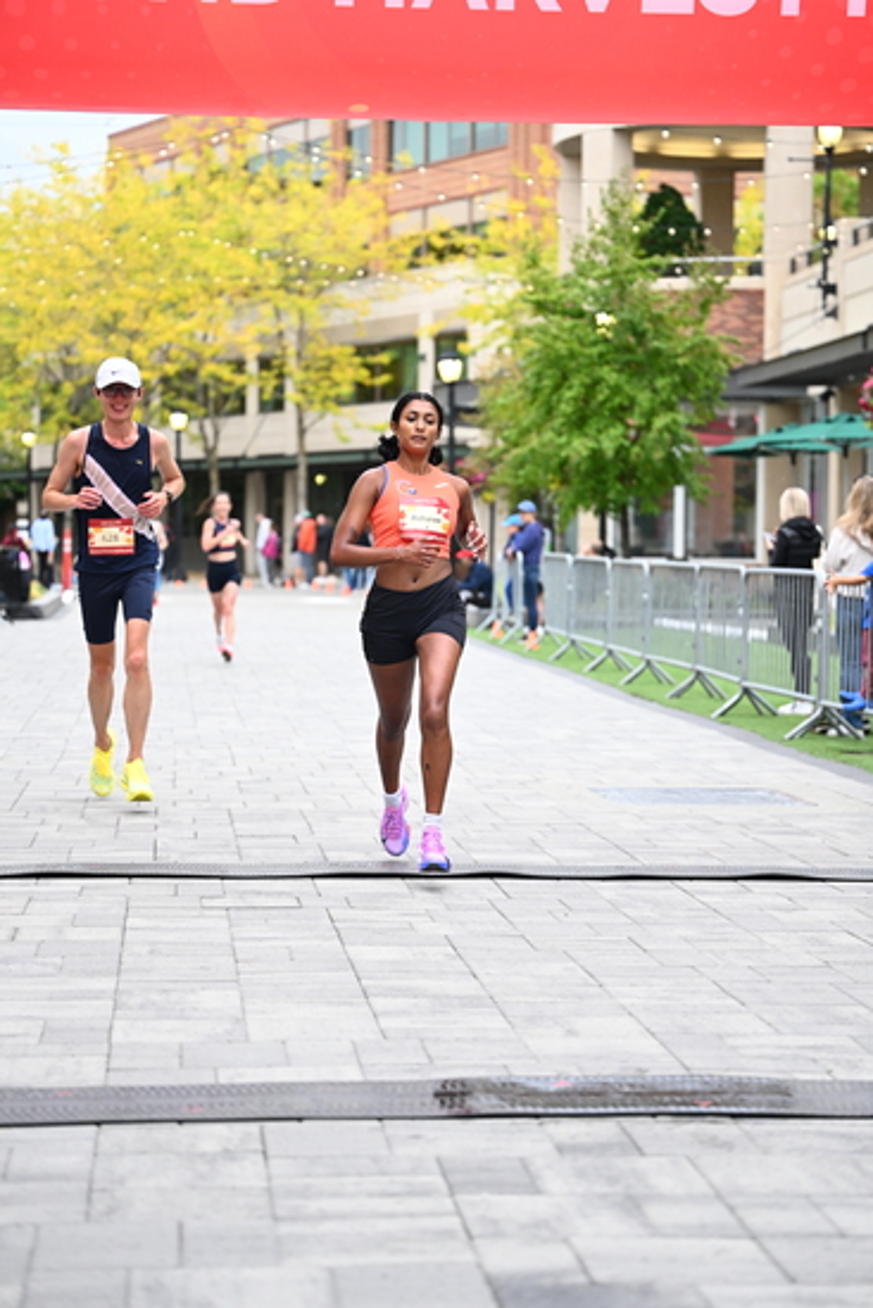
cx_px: 436
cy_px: 654
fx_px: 2835
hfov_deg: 17.5
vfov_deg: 26.0
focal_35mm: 78
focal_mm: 78
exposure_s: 1/1250
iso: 1600
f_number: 2.8
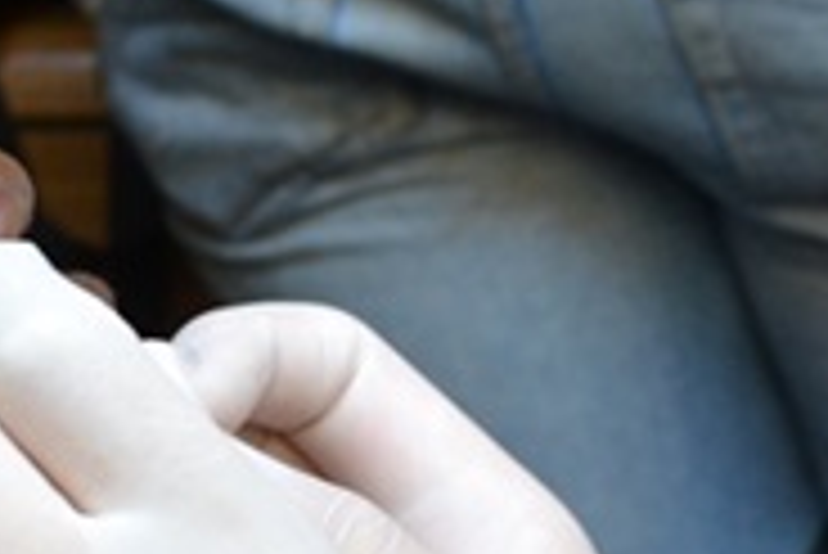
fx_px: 5846
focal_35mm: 254
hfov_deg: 8.0
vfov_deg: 5.4
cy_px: 581
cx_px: 1080
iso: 400
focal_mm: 26
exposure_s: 1/125
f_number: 5.6
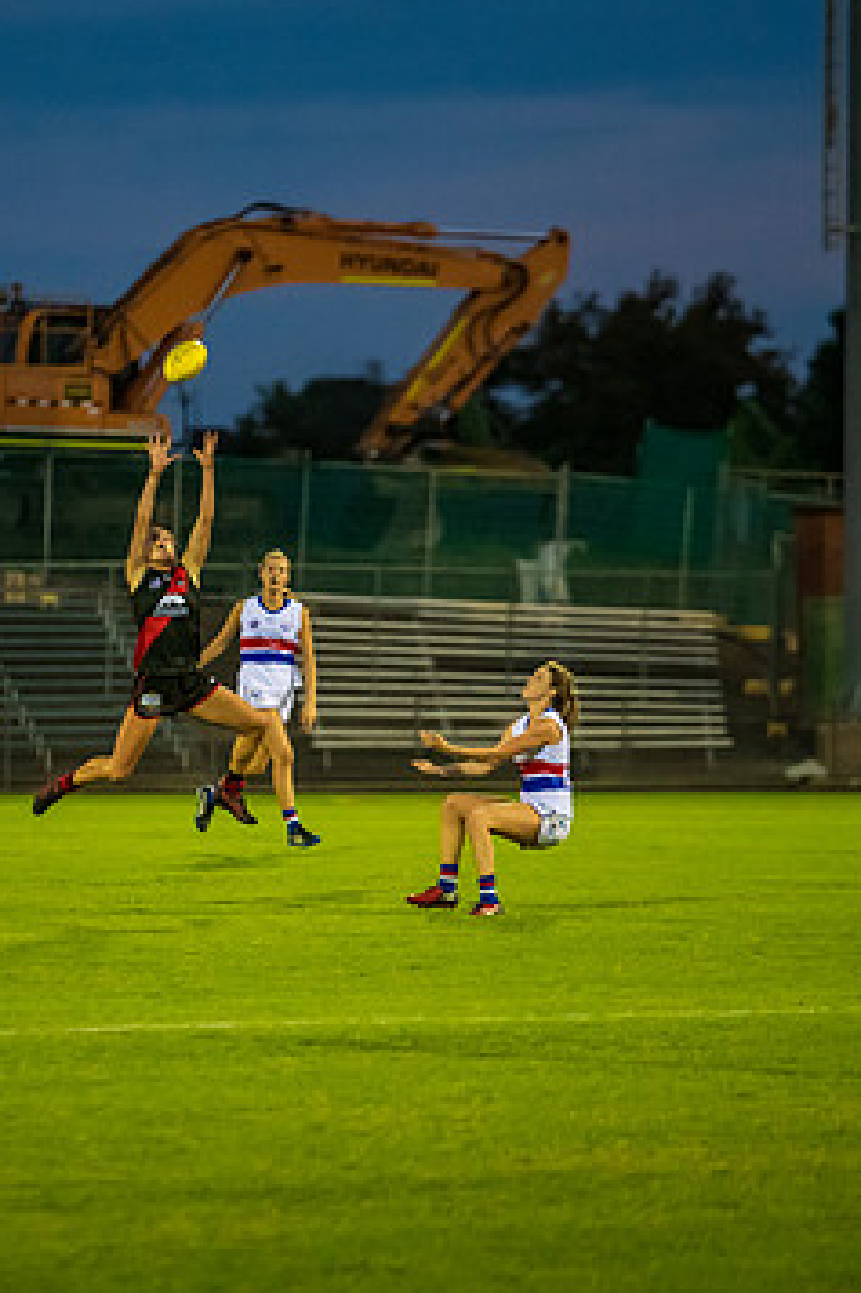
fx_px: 12891
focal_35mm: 359
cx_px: 197
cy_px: 681
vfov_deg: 5.7
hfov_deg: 3.8
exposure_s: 1/640
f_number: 2.8
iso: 3200
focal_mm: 200
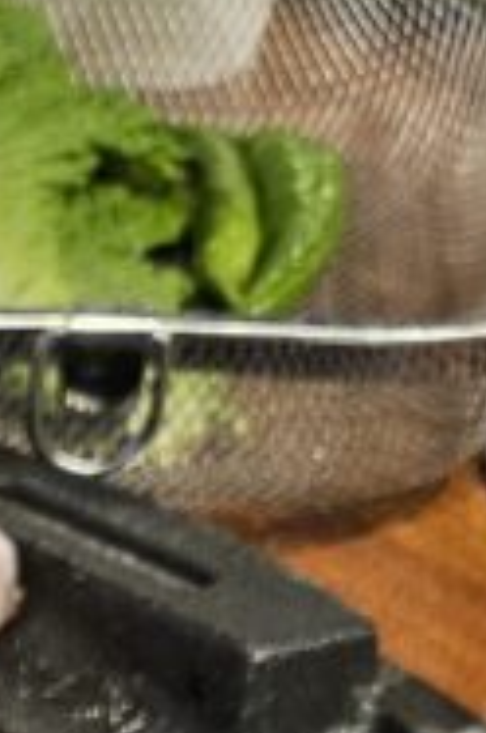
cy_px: 1611
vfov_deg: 12.6
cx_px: -662
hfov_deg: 9.0
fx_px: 2784
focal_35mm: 137
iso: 800
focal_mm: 5
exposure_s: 1/120
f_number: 1.8
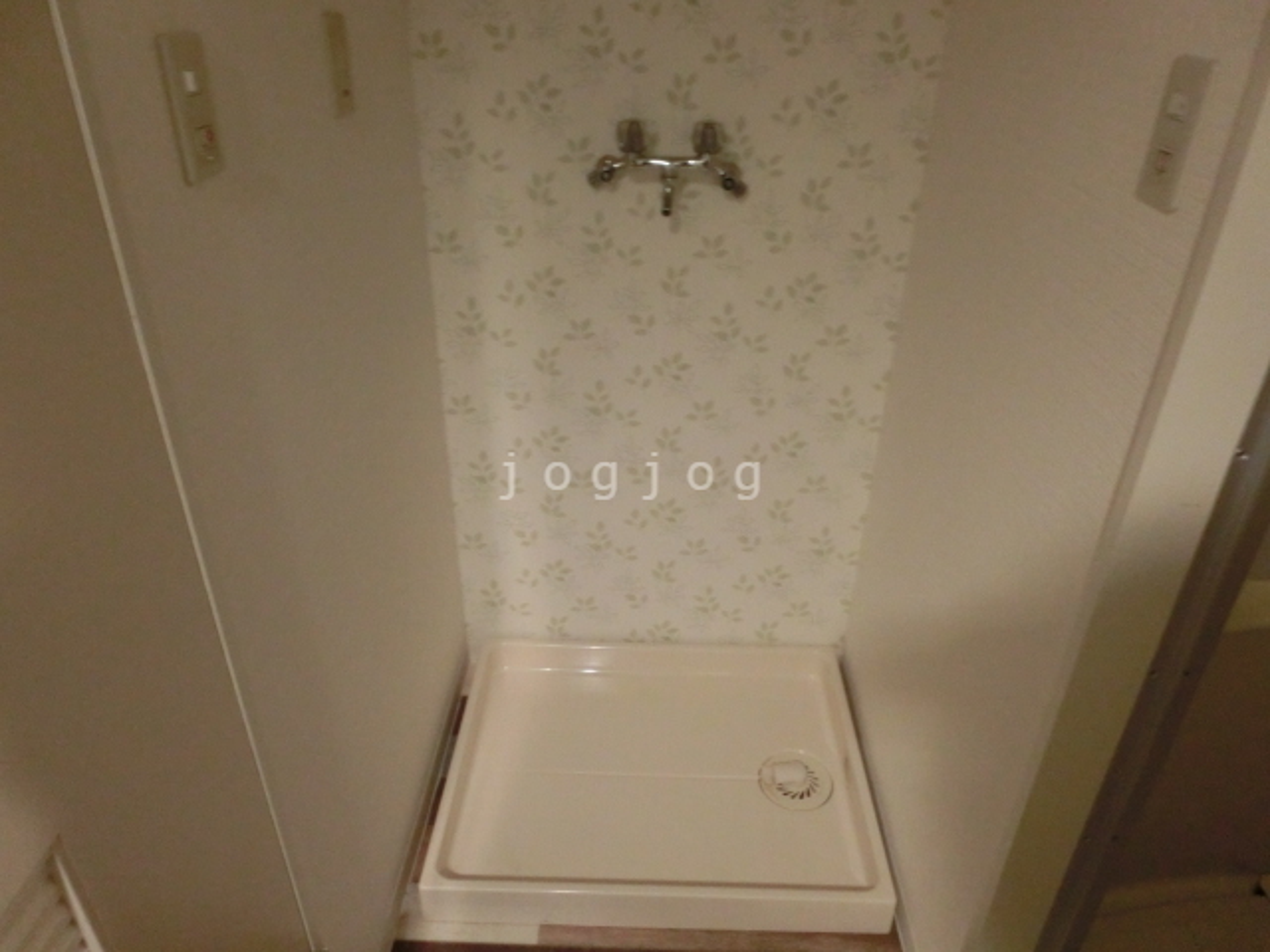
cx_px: 635
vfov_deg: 56.8
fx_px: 881
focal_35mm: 24
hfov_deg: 71.6
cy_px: 476
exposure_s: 1/30
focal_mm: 4.24
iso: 800
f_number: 3
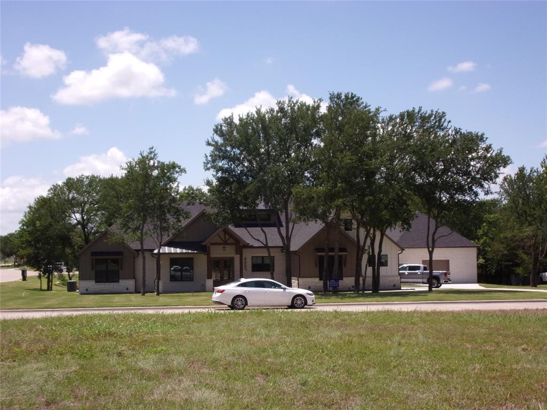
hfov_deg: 41.2
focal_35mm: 46
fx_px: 727
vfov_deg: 31.5
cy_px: 205
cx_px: 274
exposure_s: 1/750
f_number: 4.1
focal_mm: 8.3
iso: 80
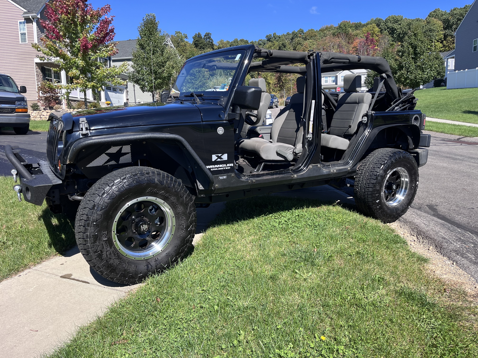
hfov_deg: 67.3
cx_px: 239
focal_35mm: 26
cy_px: 179
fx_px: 359
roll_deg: +0.9
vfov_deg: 53.1
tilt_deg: -8.1
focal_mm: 5.1
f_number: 1.6
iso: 50
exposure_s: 1/1536
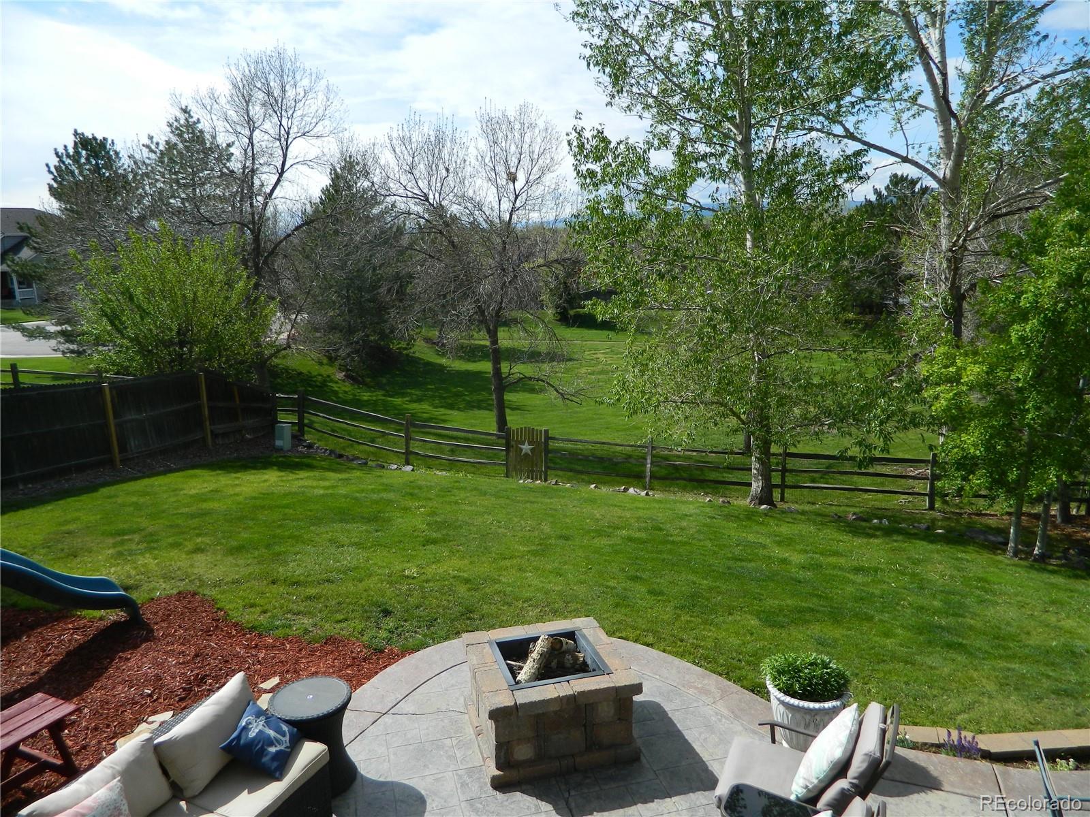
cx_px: 545
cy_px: 408
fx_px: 787
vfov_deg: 54.9
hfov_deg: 69.4
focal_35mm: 25
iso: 80
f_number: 3.1
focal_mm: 4.5
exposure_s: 1/1000
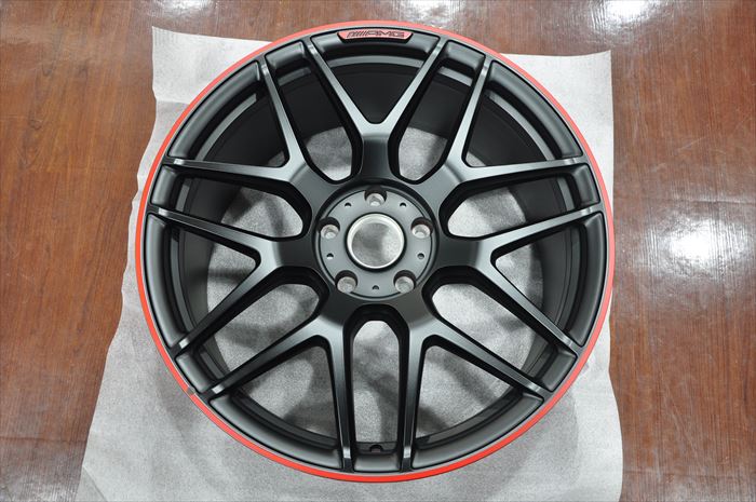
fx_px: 692
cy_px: 251
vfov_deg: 39.9
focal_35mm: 33
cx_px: 378
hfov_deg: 57.3
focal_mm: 22
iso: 400
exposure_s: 1/20
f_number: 6.3
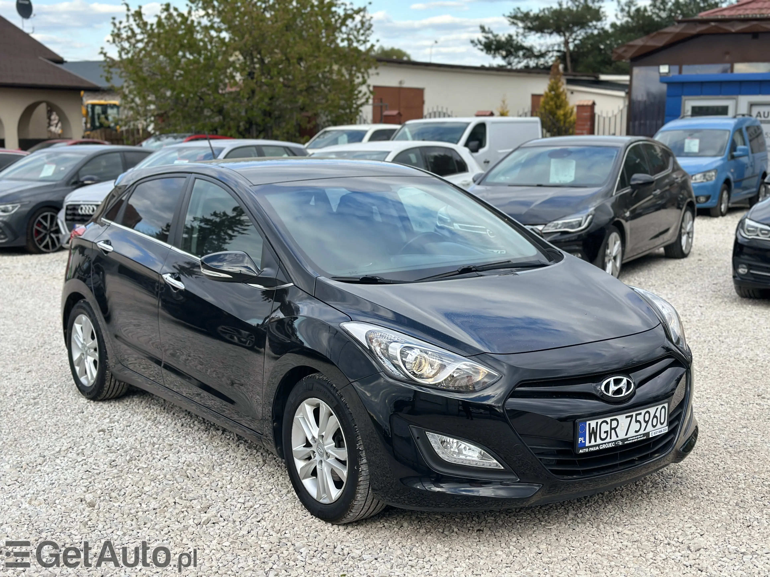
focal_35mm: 48
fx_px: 1068
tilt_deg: -8.8
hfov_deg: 39.7
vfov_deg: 30.3
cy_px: 288
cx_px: 385
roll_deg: +0.9
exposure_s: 1/1212
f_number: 1.78
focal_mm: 6.86
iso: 80
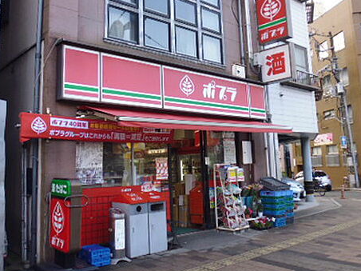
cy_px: 108
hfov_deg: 53.9
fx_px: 355
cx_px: 172
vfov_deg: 41.6
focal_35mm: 34
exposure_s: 1/125
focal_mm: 4.3
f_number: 2.8
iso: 100
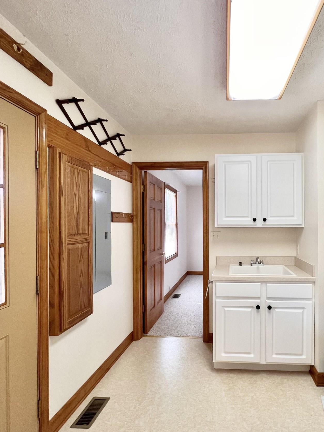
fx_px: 225
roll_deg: +0.0
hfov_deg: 69.3
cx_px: 219
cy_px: 226
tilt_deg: +0.5
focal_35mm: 18
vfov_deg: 87.7
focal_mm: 1.57
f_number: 1.8
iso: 160
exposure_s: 1/120
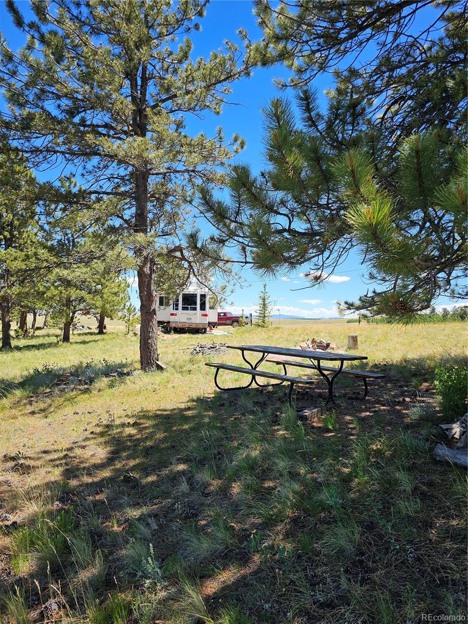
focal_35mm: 23
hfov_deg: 58.9
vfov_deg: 73.9
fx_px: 415
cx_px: 234
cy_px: 312
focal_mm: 6.3
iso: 10
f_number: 1.7
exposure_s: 1/390
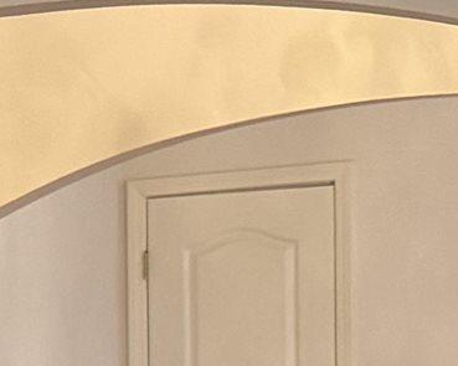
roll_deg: +2.3
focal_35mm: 195
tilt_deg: -3.9
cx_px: -725
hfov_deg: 8.8
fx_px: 2643
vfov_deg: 7.8
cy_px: 516
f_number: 1.78
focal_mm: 6.76
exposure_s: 1/120
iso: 320
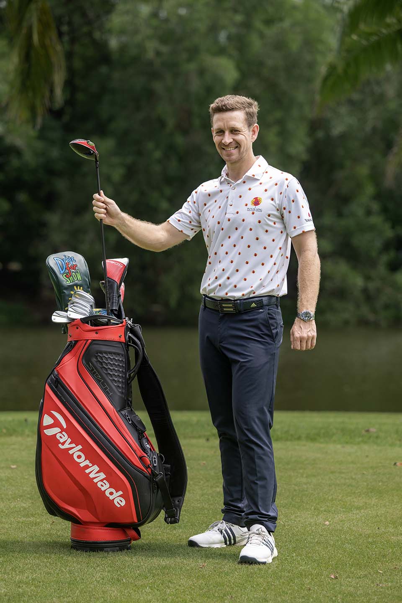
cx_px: 201
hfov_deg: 11.0
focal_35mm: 125
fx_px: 2094
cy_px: 302
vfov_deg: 16.4
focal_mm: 125
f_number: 3.5
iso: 160
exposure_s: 1/1000
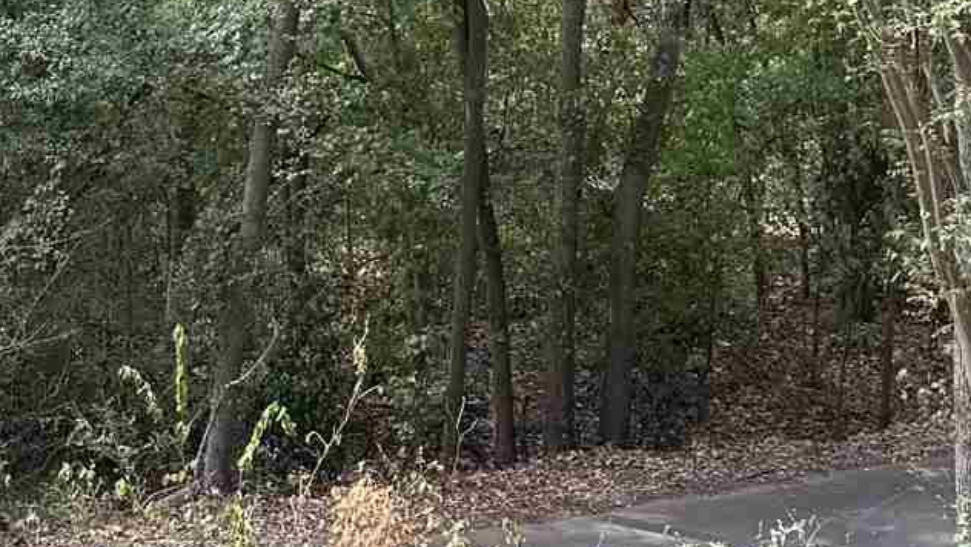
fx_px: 3271
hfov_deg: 16.8
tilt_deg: -5.6
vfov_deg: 9.2
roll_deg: -2.3
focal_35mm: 127
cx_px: 267
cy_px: -415
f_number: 1.78
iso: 80
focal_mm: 6.76
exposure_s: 1/356
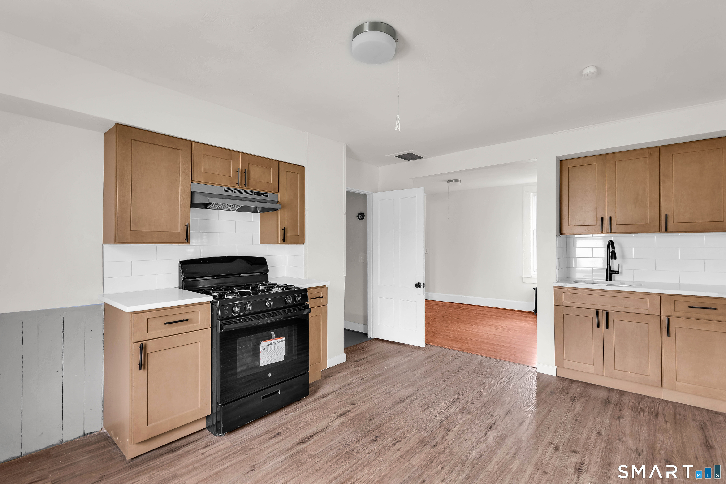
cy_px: 242
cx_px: 363
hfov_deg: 96.7
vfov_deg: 73.7
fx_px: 323
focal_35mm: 16
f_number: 8
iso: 400
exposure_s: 1/20
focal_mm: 16
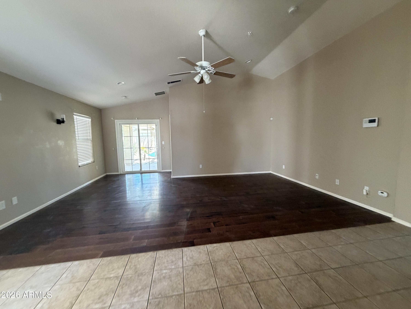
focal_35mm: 14
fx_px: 166
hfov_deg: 102.1
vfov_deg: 85.7
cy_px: 154
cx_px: 206
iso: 400
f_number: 2.2
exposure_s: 1/60
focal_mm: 2.22
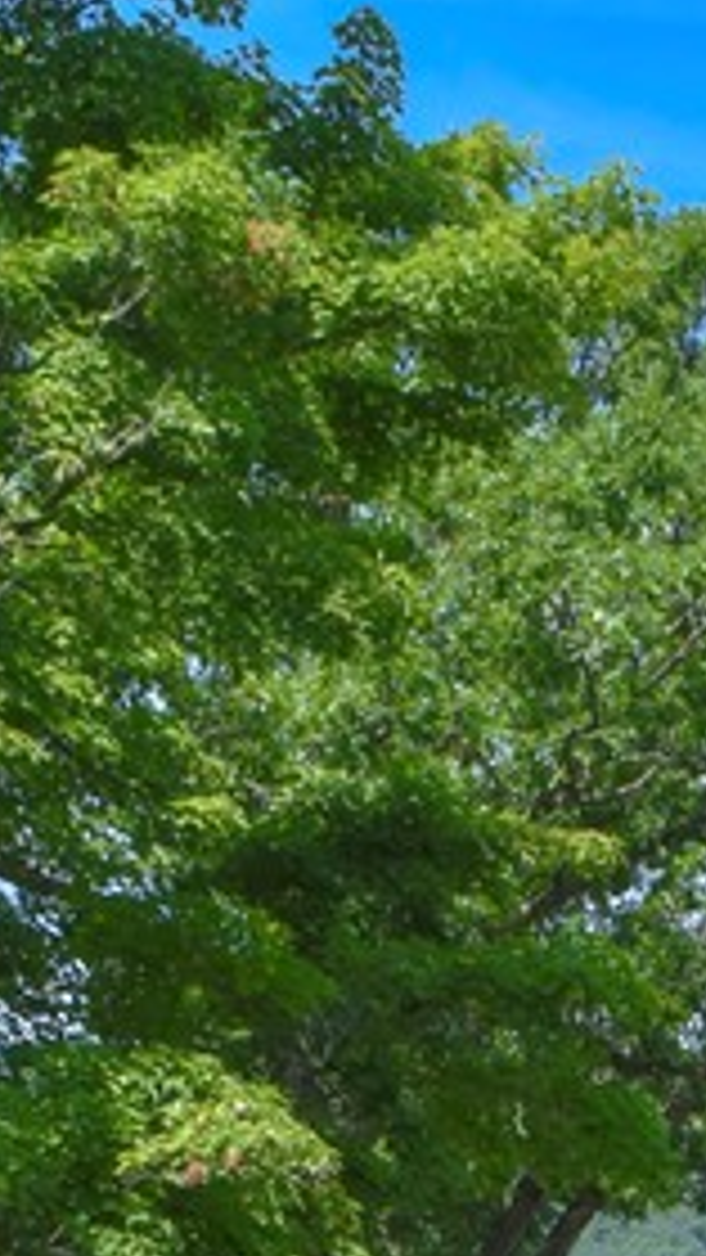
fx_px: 3660
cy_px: 1783
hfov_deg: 10.9
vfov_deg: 17.8
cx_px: 796
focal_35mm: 110
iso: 200
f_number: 8
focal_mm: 18
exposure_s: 1/250
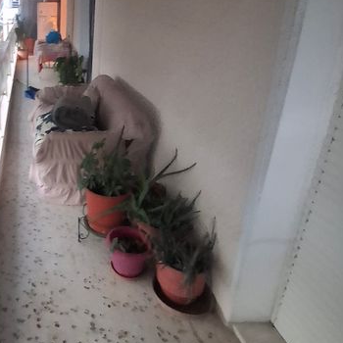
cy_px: 112
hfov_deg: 61.1
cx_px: 35
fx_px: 235
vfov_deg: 69.9
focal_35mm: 21
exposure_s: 1/20
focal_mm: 1.74
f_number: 2.2
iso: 500
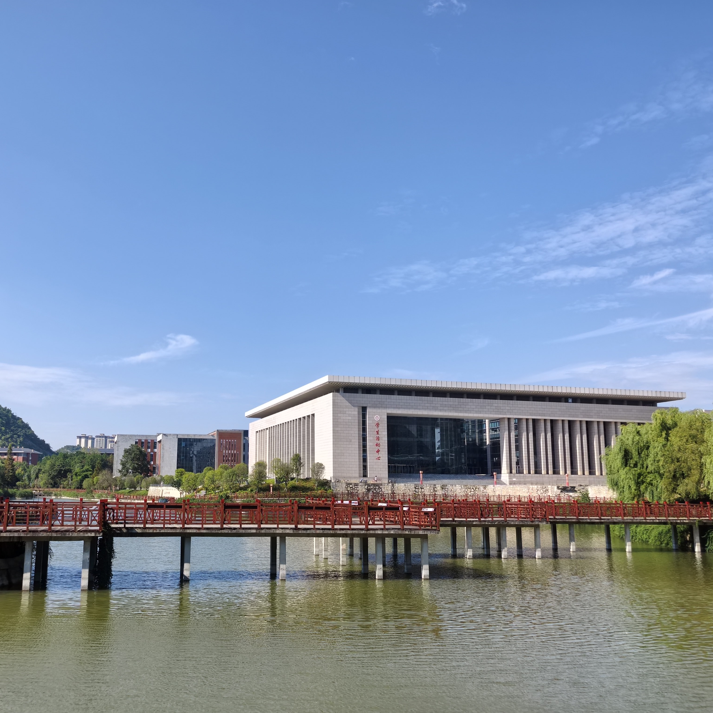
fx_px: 746
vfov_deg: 51.1
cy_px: 357
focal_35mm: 32
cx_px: 268
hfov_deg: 50.6
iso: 50
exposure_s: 1/1887
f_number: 2
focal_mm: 5.75
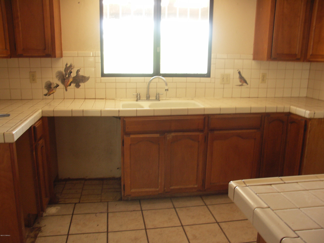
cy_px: 122
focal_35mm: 46
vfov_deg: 31.5
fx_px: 431
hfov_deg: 41.2
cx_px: 162
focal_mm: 11.7
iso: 200
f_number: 2.8
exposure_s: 1/15
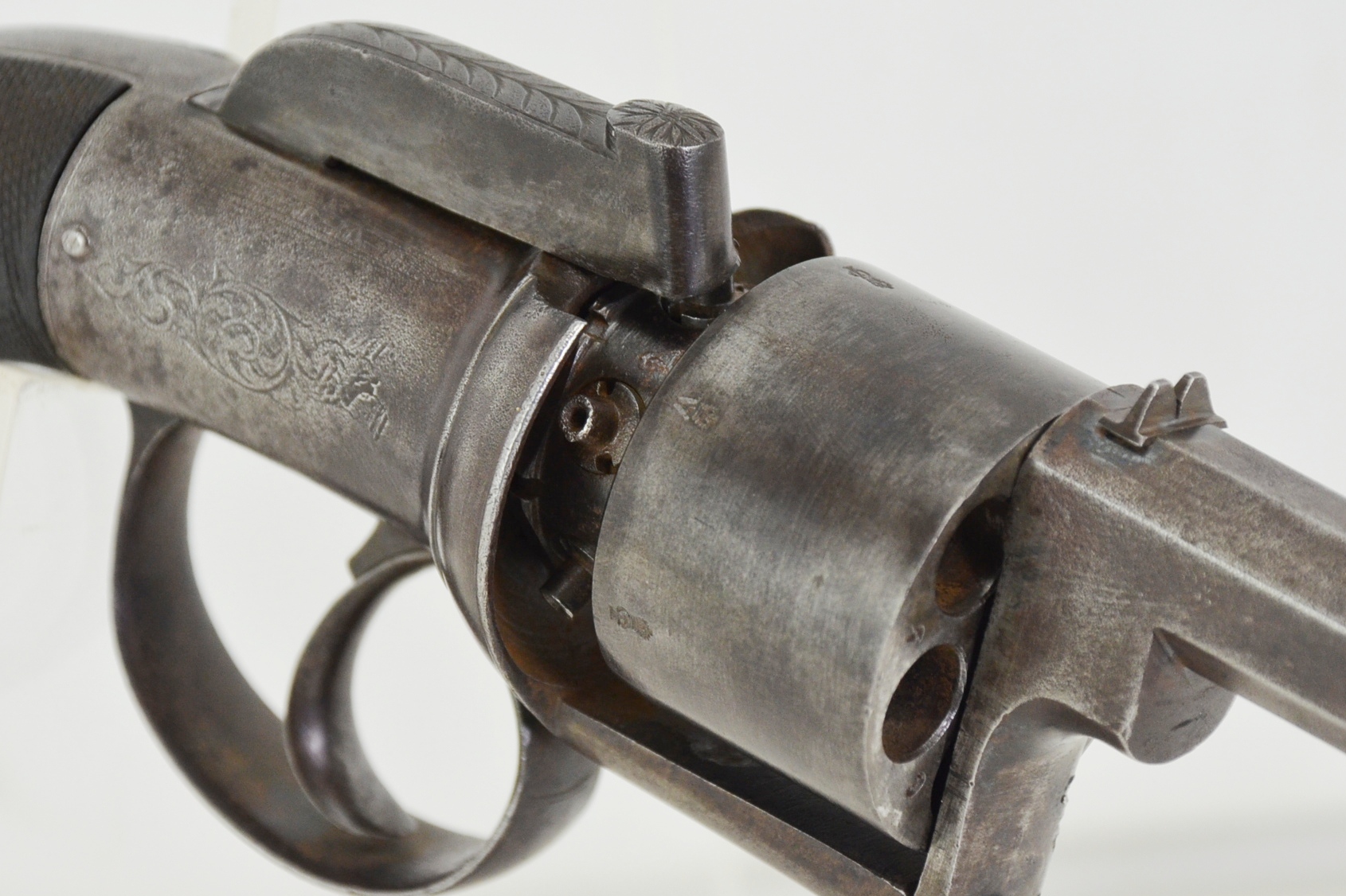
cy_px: 433
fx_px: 11017
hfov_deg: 7.0
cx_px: 656
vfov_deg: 4.7
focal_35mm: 295
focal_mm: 135
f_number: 5.6
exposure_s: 1/160
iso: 800
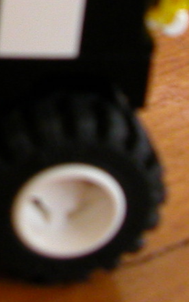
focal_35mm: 142
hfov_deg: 8.9
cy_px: -57
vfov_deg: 14.3
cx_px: -139
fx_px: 1171
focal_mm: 5.6
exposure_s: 1/4.9
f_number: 2.7
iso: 200
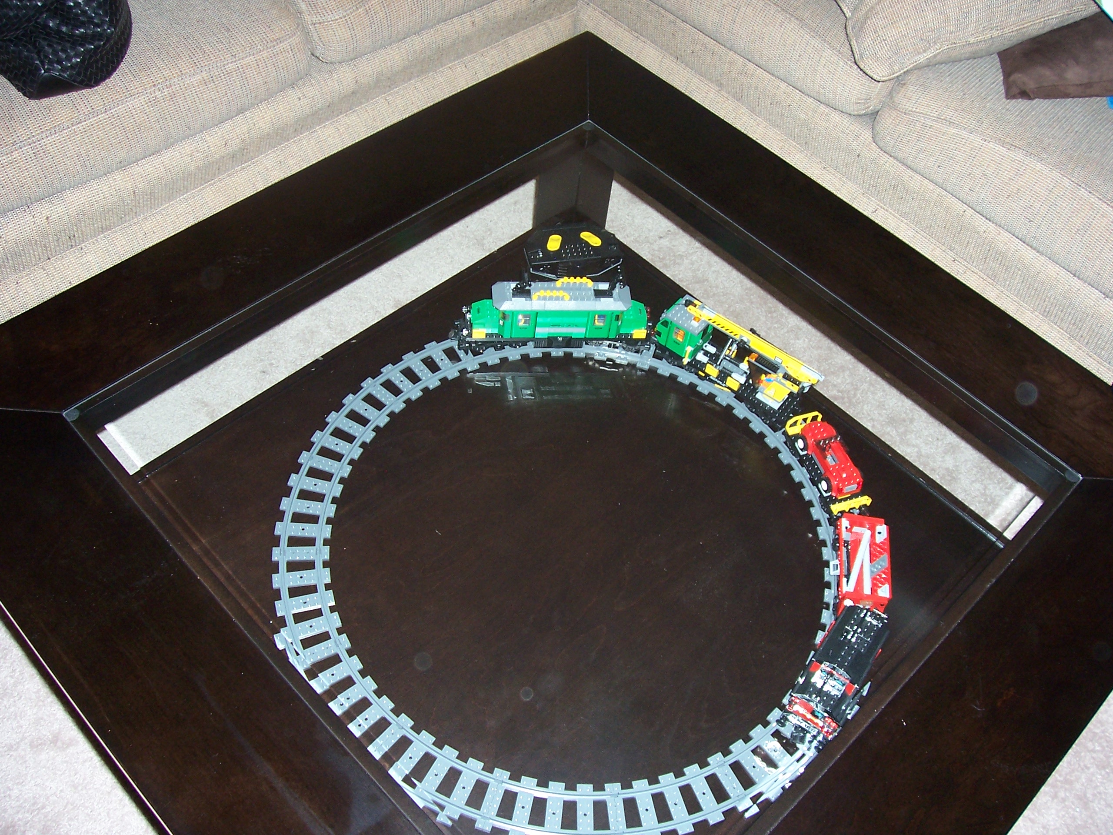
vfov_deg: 41.8
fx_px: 1093
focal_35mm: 34
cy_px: 418
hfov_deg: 54.0
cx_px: 556
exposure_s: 1/60
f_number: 2.7
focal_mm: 5.6
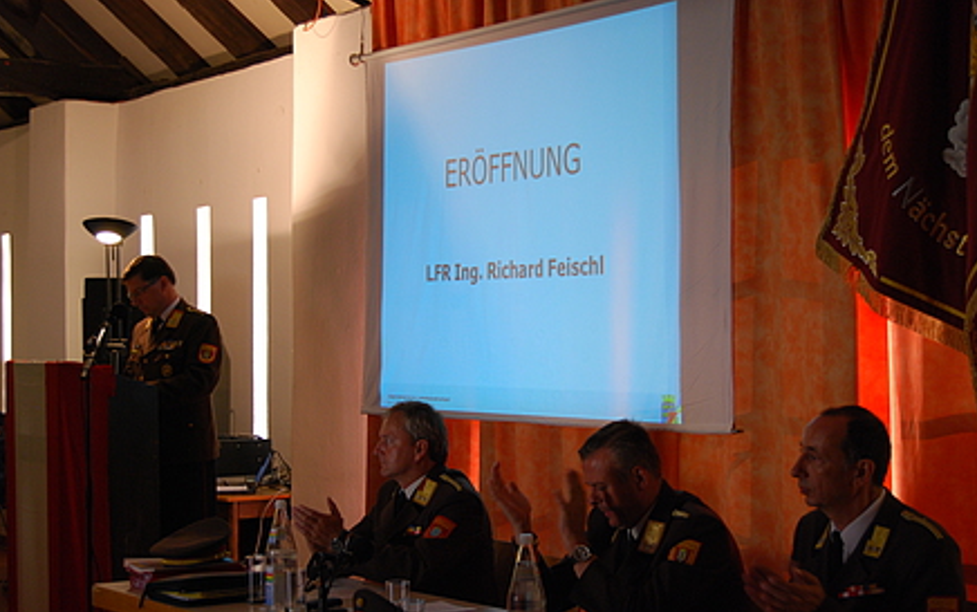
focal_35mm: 70
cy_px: 334
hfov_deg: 29.4
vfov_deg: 18.6
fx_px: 1865
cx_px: 487
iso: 400
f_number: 5.3
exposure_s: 1/25
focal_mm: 42
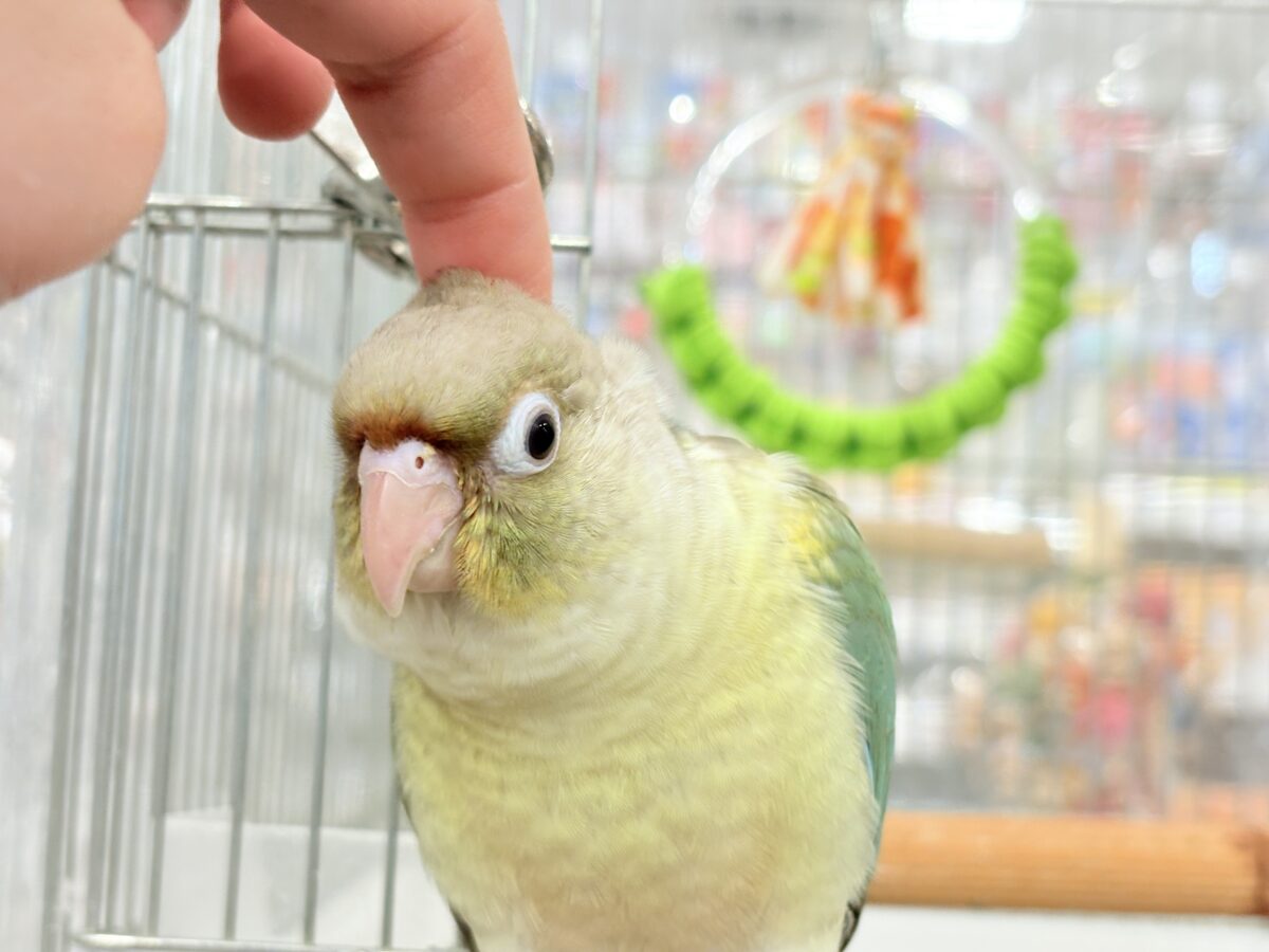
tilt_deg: +4.4
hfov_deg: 36.8
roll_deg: -3.4
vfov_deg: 28.0
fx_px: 1906
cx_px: 634
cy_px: 476
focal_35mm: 52
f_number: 1.6
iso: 64
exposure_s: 1/50
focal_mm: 5.96
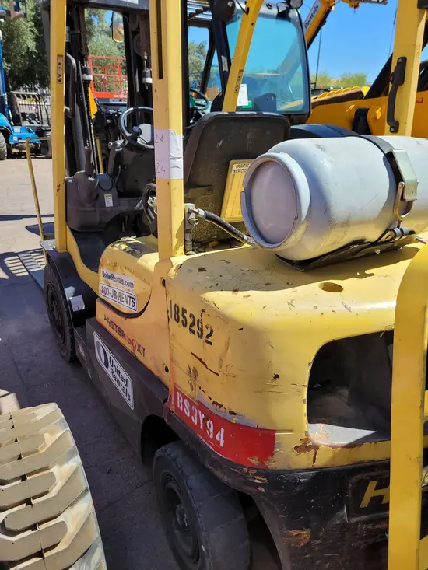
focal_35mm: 26
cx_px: 214
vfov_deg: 67.3
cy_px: 285
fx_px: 429
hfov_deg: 53.1
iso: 40
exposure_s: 1/1307
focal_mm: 5.4
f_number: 1.8
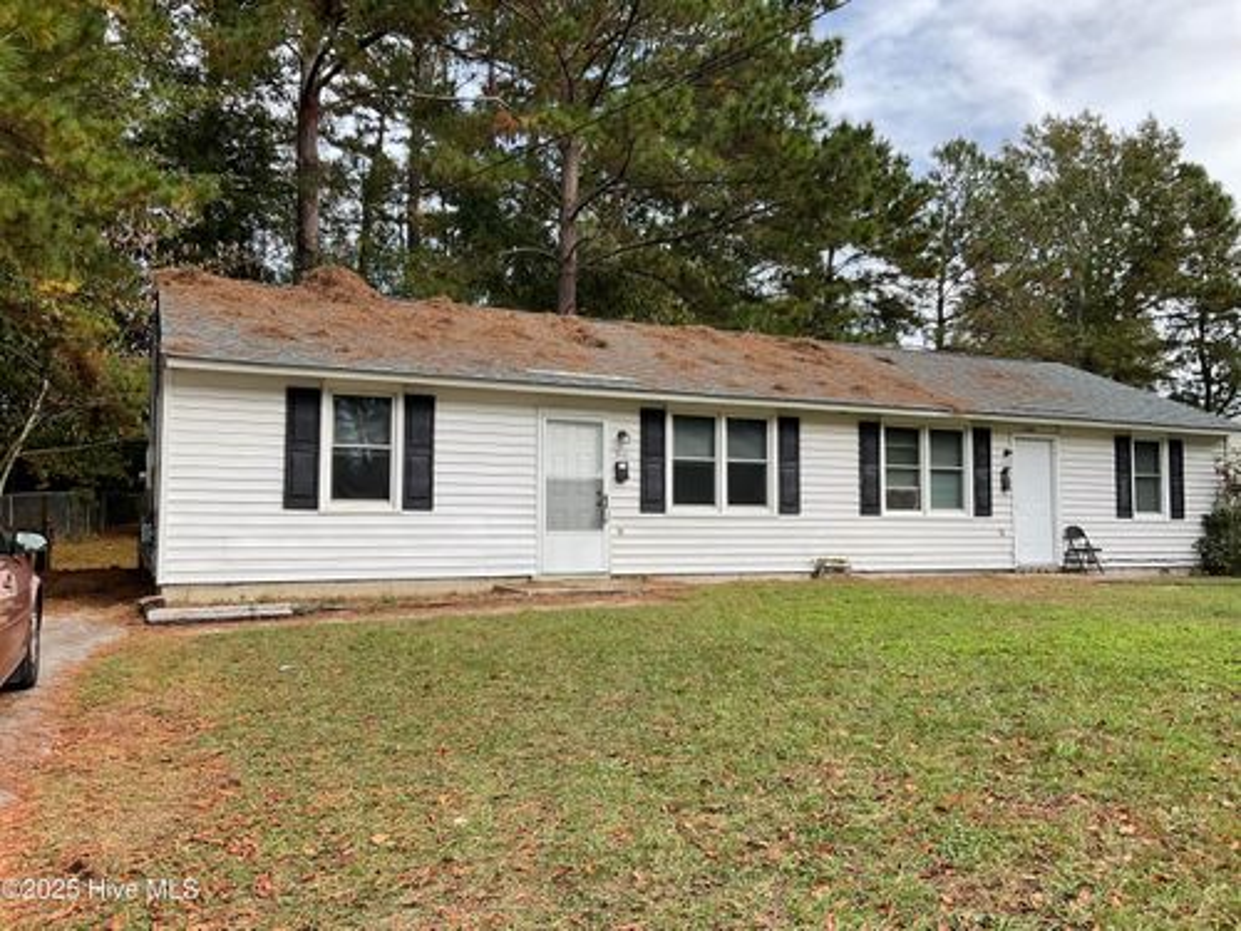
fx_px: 1040
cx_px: 620
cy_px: 466
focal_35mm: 29
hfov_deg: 61.7
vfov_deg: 48.2
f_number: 1.8
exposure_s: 1/666
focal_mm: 3
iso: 16
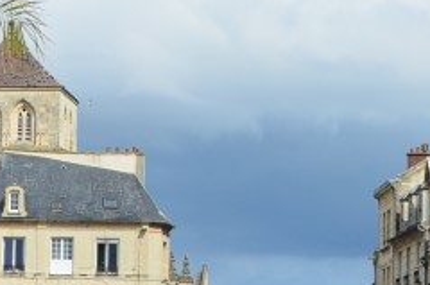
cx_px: -177
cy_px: 158
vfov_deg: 6.5
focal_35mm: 210
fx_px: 2508
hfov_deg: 9.6
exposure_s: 1/320
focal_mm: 29
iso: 200
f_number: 10
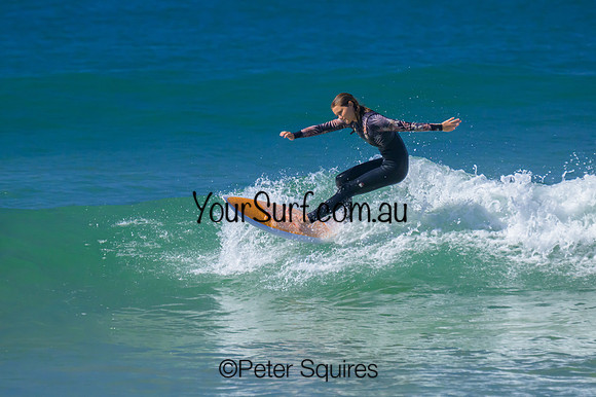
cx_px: 304
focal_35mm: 705
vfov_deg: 1.9
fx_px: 11672
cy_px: 218
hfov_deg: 2.9
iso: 2800
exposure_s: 1/2000
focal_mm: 580
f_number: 11
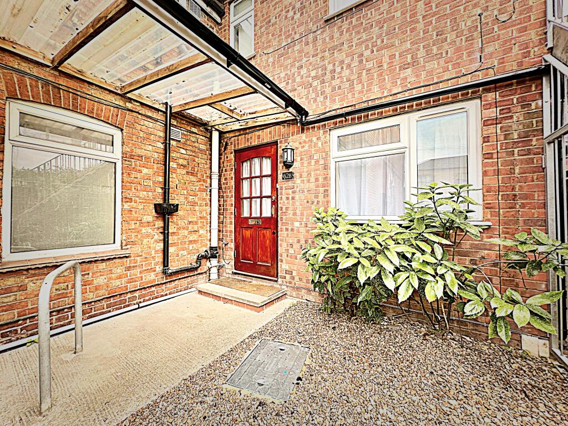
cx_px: 284
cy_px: 213
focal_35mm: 14
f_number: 2.2
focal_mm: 2.22
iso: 40
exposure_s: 1/231
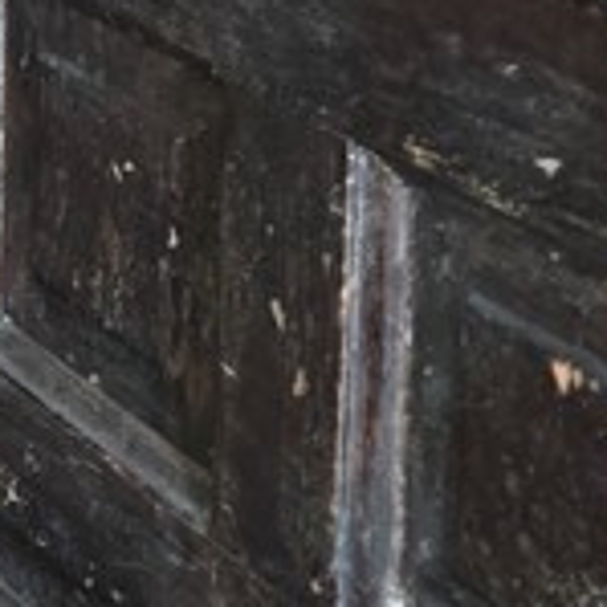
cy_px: -403
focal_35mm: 140
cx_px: -965
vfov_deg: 11.7
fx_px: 2777
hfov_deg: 10.3
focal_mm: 6.3
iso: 320
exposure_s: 1/120
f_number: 1.7
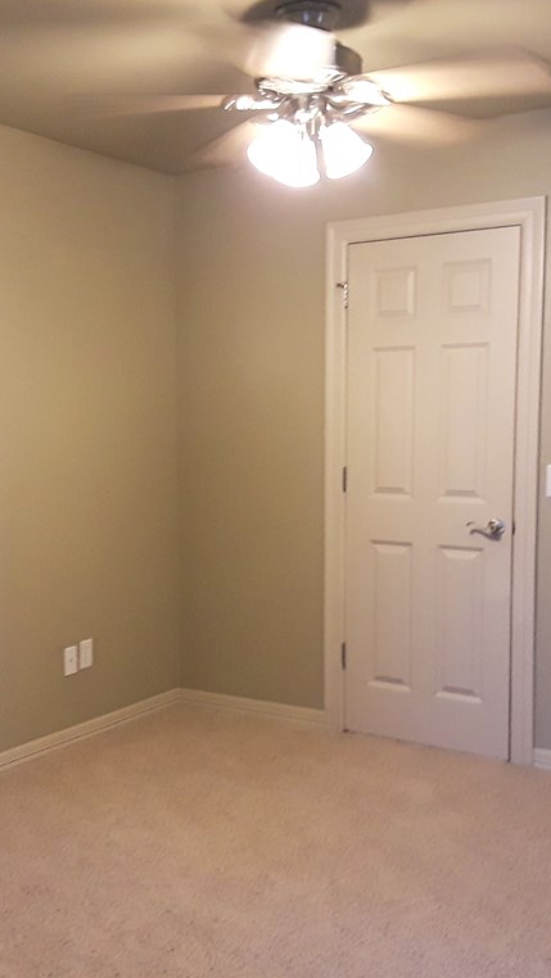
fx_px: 1064
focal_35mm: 41
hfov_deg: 28.9
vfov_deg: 49.4
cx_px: 195
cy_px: 486
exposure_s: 1/30
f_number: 1.9
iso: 160
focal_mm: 2.9
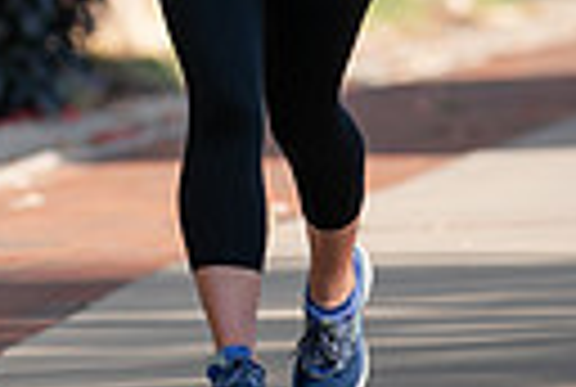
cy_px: -250
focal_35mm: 1355
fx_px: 21731
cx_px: 90
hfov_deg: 1.5
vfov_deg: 1.0
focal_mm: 300
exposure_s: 1/640
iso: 200
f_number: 5
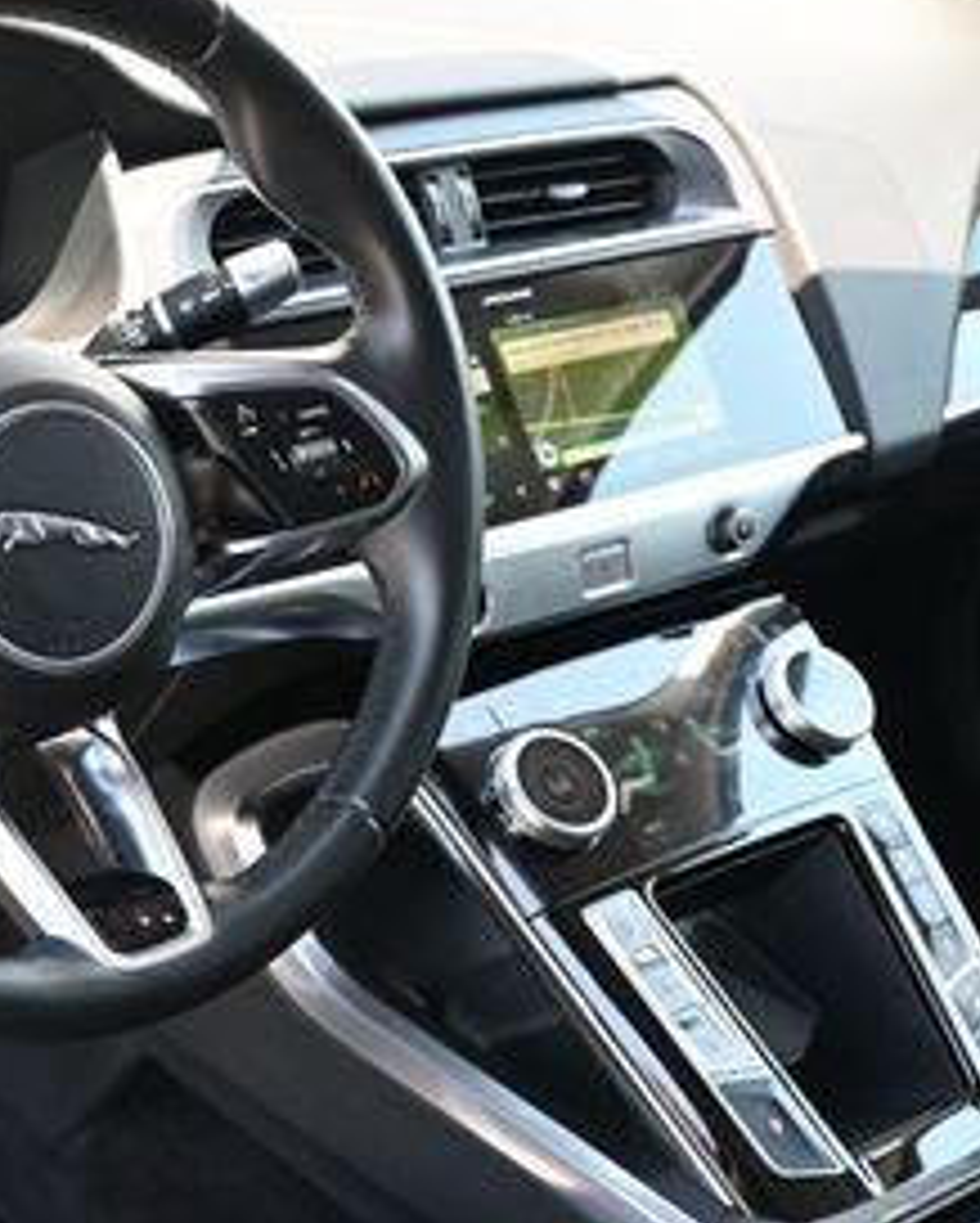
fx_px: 2338
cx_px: 193
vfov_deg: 29.2
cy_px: 746
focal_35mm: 65
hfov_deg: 23.3
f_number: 3.8
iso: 450
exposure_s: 1/125
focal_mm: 19.5
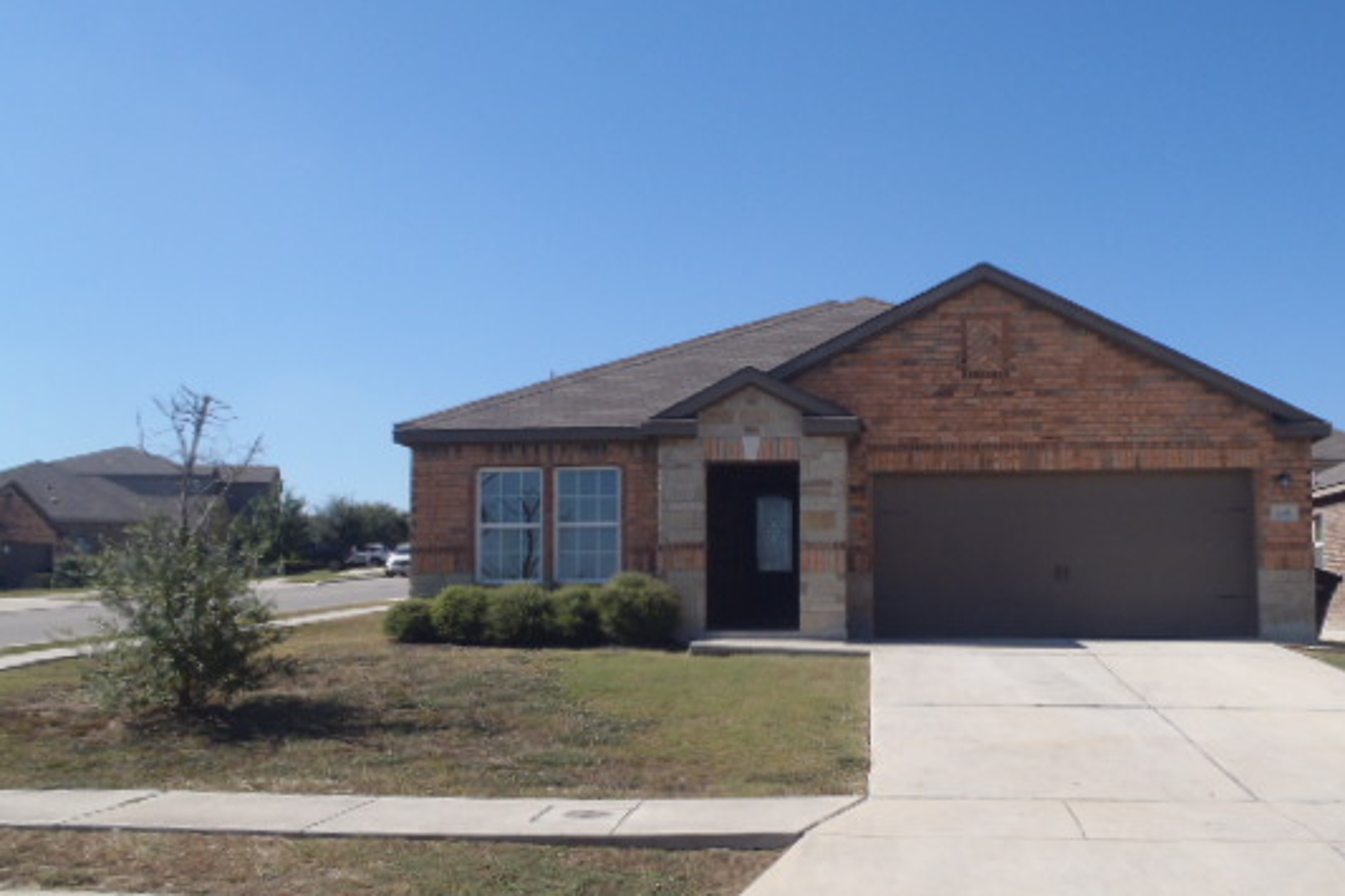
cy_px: 497
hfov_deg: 54.1
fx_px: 1307
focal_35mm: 35
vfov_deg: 37.8
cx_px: 802
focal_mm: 5
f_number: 3.9
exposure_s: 1/800
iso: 80
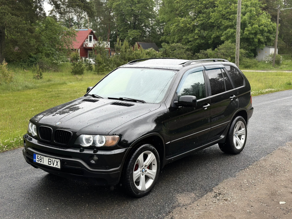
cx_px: 146
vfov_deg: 30.3
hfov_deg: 39.7
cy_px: 110
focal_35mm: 48
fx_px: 405
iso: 80
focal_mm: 6.86
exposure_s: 1/1517
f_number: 1.78
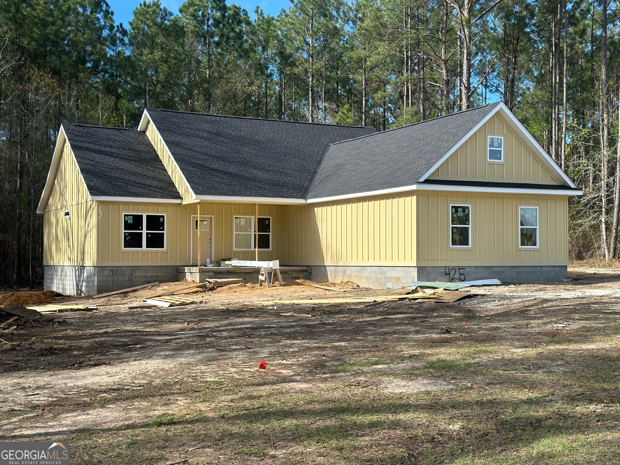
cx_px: 310
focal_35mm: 48
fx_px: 860
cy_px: 232
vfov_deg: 30.3
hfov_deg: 39.7
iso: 100
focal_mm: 6.86
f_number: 1.78
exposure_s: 1/3058
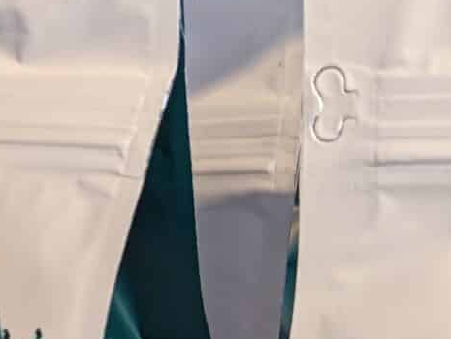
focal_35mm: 132
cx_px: -320
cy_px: 284
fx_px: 1722
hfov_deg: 13.6
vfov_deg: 11.2
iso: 613
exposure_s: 1/120
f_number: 1.68
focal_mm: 6.9
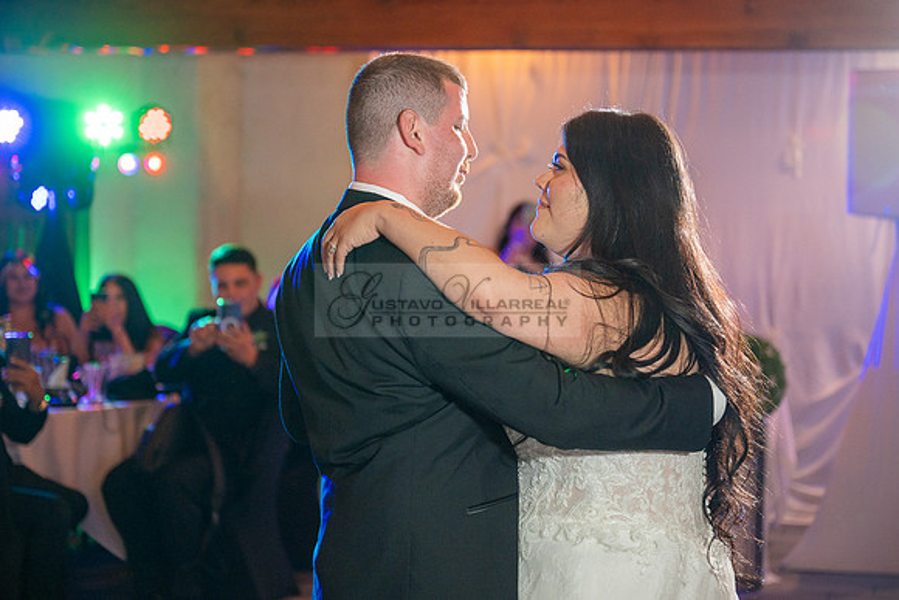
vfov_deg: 18.9
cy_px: 300
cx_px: 442
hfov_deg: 28.0
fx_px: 1802
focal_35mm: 72
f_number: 2.8
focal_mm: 70
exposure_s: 1/125
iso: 800
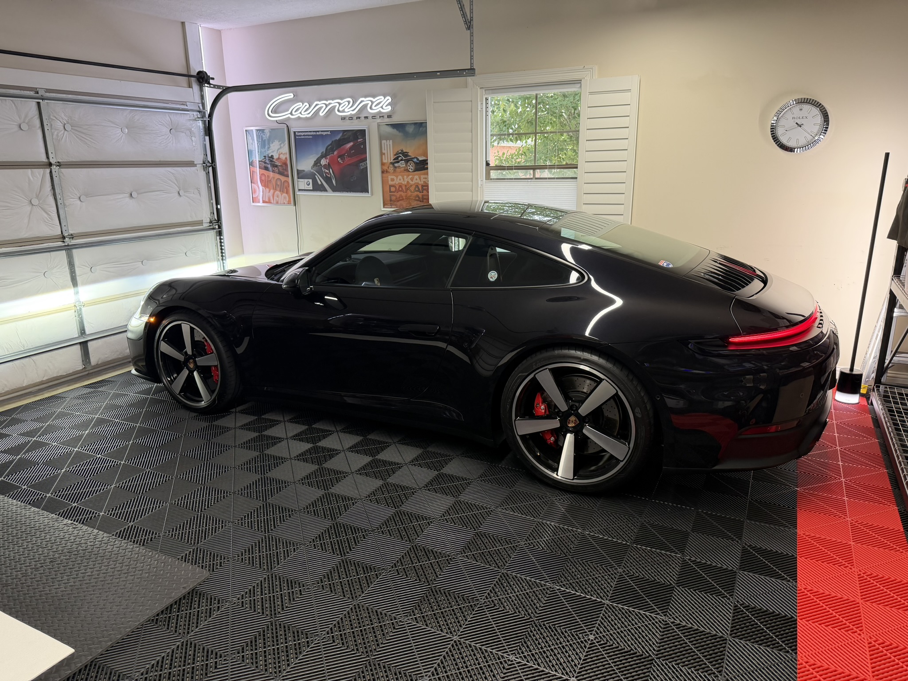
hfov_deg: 71.6
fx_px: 630
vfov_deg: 56.8
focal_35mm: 24
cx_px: 454
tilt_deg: -15.7
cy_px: 340
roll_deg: +0.7
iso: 200
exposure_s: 1/54
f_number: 1.78
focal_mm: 6.76
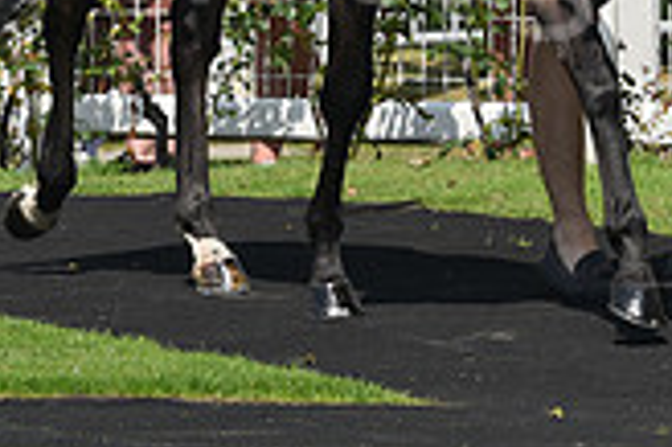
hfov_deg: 2.9
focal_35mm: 709
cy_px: -256
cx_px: 553
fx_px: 13221
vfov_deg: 1.9
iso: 400
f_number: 6.3
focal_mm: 200
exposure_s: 1/2500
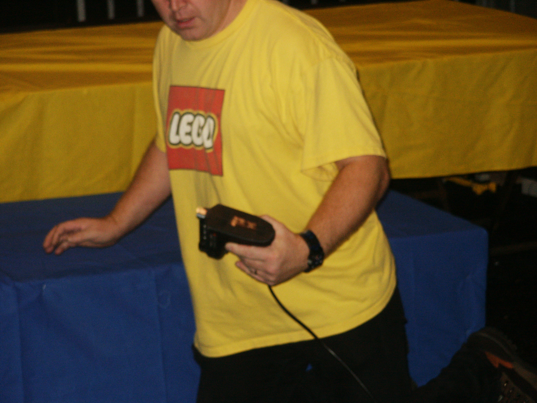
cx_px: 268
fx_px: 2156
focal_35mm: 139
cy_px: 202
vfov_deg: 10.7
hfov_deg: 14.2
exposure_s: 1/125
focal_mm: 28.23
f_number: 3.6
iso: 200
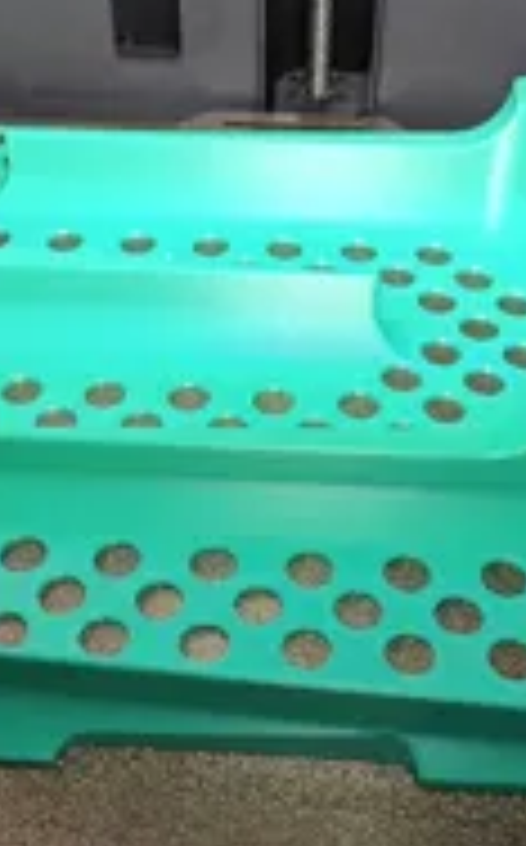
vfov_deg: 38.9
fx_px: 1196
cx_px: 229
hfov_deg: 24.8
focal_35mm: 52
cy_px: 454
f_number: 1.8
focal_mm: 5.43
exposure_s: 1/50
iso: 500
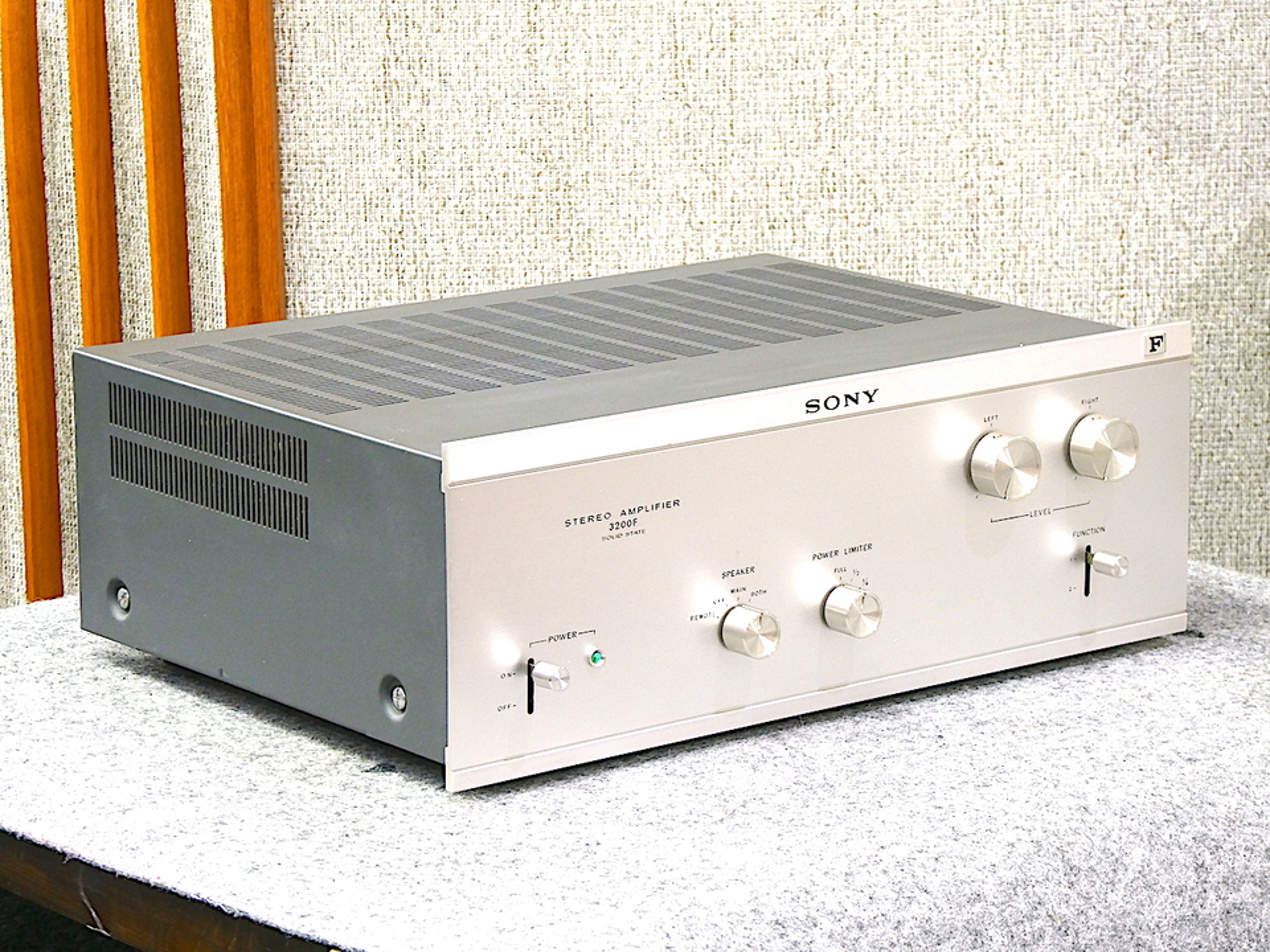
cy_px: 476
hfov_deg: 15.9
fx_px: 4549
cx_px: 635
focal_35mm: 124
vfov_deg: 12.0
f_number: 5.2
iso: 200
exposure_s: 1/4
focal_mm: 22.3
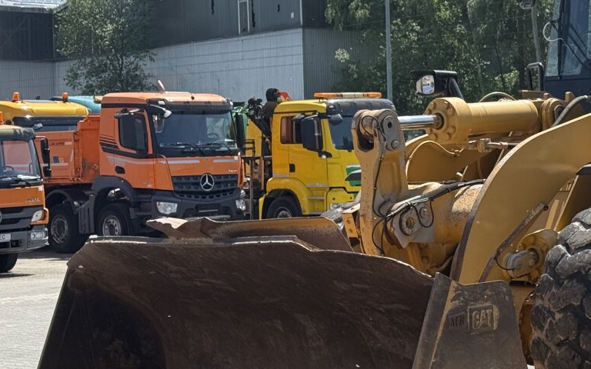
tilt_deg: +0.4
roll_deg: +1.1
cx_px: 514
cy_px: 178
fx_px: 1707
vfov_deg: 12.3
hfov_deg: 19.3
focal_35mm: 106
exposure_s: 1/3534
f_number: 1.78
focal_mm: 6.76
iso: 80
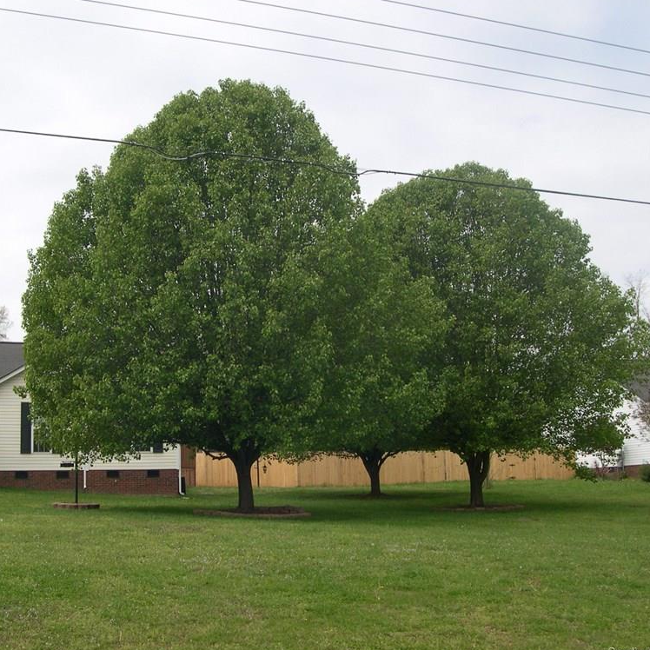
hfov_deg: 36.7
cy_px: 327
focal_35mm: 46
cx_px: 262
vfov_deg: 36.8
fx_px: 977
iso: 100
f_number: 7.6
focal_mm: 8
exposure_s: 1/155
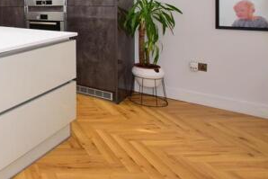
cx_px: -19
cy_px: 2
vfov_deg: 36.2
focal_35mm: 33
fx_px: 246
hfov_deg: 45.0
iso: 400
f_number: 10
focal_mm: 10
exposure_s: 1/60
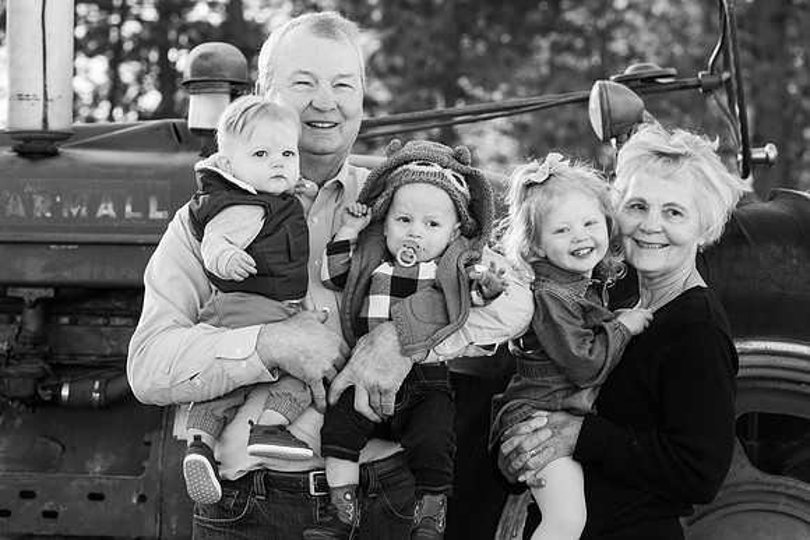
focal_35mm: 122
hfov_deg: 16.8
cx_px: 405
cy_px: 270
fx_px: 2746
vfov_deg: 11.2
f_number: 7.1
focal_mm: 122
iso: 1000
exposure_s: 1/320
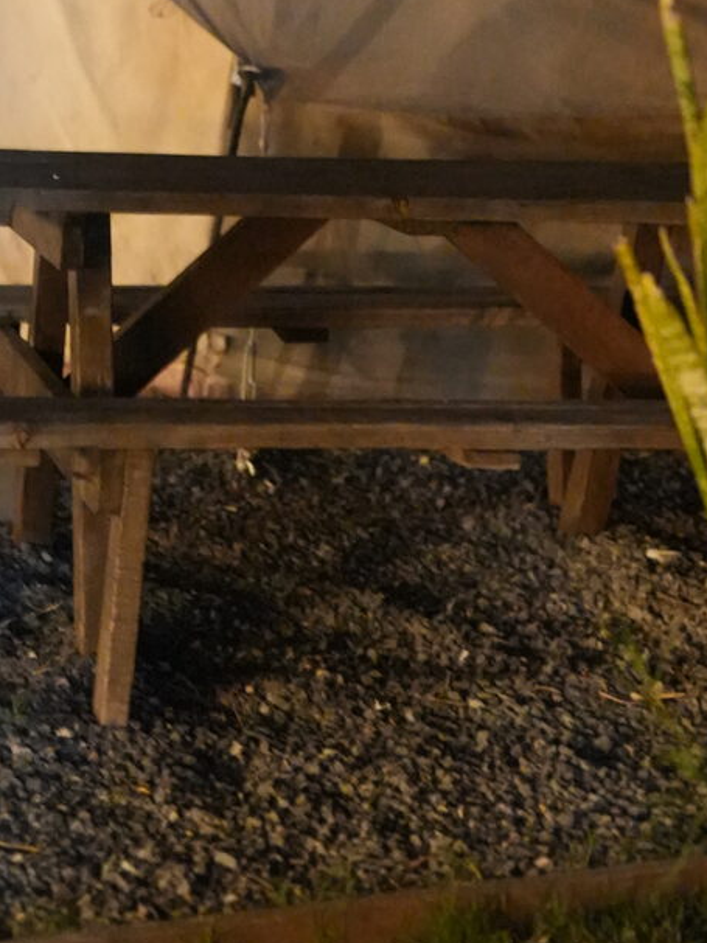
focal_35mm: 152
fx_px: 4141
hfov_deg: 9.7
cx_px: -76
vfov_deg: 12.6
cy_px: -228
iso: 12800
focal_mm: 50
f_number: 2
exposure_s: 1/6
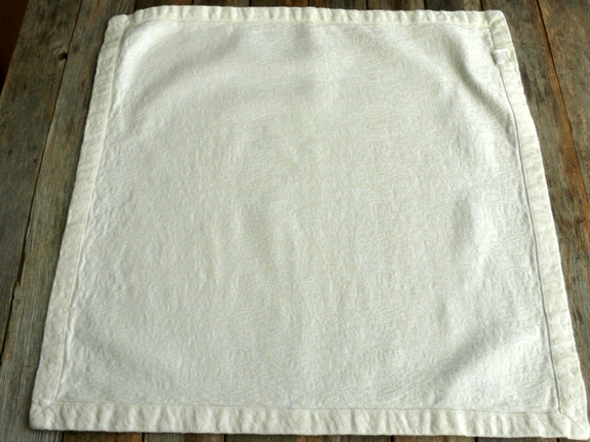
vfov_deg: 40.7
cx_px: 295
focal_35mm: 35
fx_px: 596
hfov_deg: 52.6
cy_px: 221
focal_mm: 7.4
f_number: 2.8
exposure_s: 1/30
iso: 100
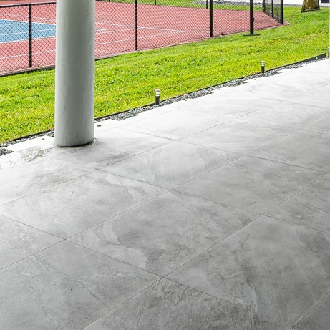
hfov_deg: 30.9
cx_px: 348
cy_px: -25
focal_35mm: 50
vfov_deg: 30.7
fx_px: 539
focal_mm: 16
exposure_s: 1/50
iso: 100
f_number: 9
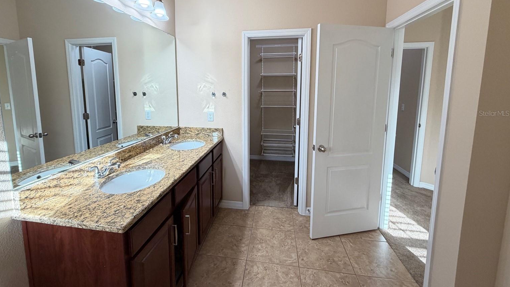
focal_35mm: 16
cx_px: 243
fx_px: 216
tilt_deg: -6.1
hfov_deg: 99.3
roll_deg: +1.7
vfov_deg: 66.4
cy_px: 113
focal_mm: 2.22
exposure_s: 1/120
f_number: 2.2
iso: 160
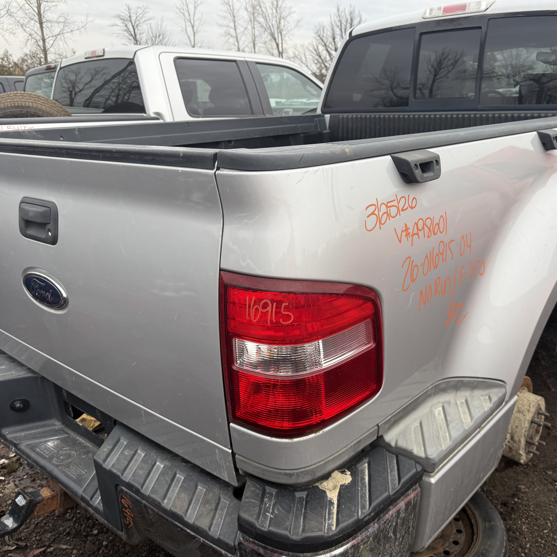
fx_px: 528
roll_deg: +0.9
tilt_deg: -15.8
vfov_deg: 55.6
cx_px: 338
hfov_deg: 55.2
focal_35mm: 29
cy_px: 273
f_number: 1.78
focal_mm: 6.76
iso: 80
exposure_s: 1/780
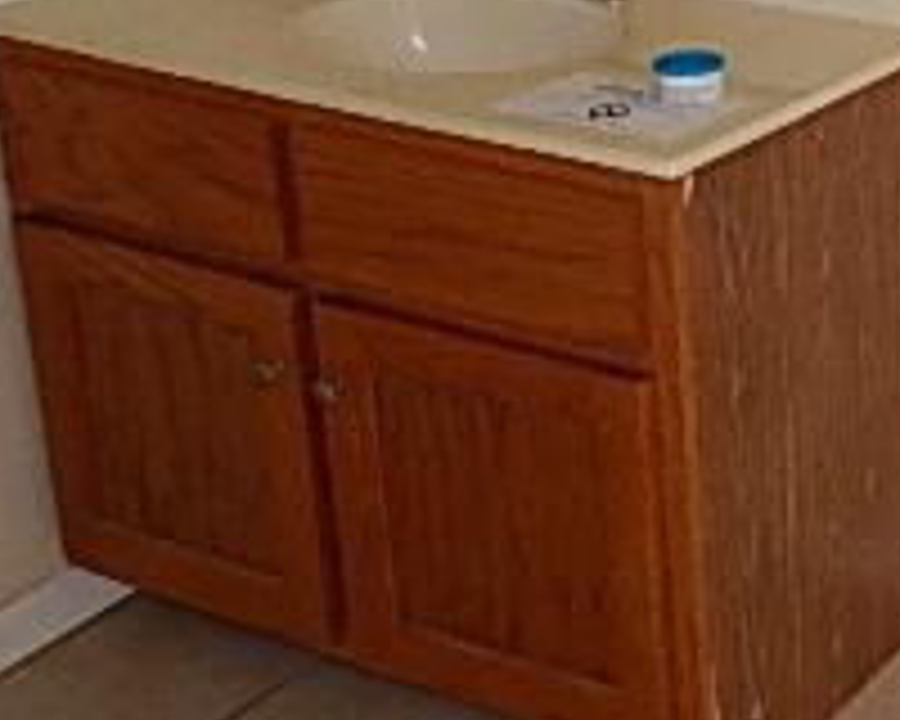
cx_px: 1256
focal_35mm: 72
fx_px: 1918
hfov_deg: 22.7
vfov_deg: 20.7
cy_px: 36
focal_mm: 4
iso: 200
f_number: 3
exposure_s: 1/30
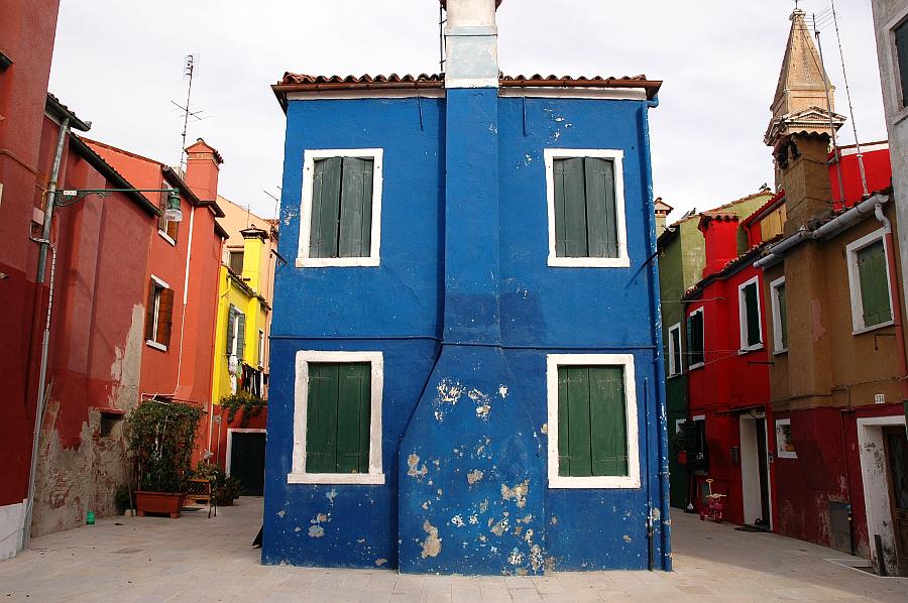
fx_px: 680
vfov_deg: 47.8
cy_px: 302
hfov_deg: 67.4
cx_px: 454
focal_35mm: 27
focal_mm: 18
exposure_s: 1/250
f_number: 8
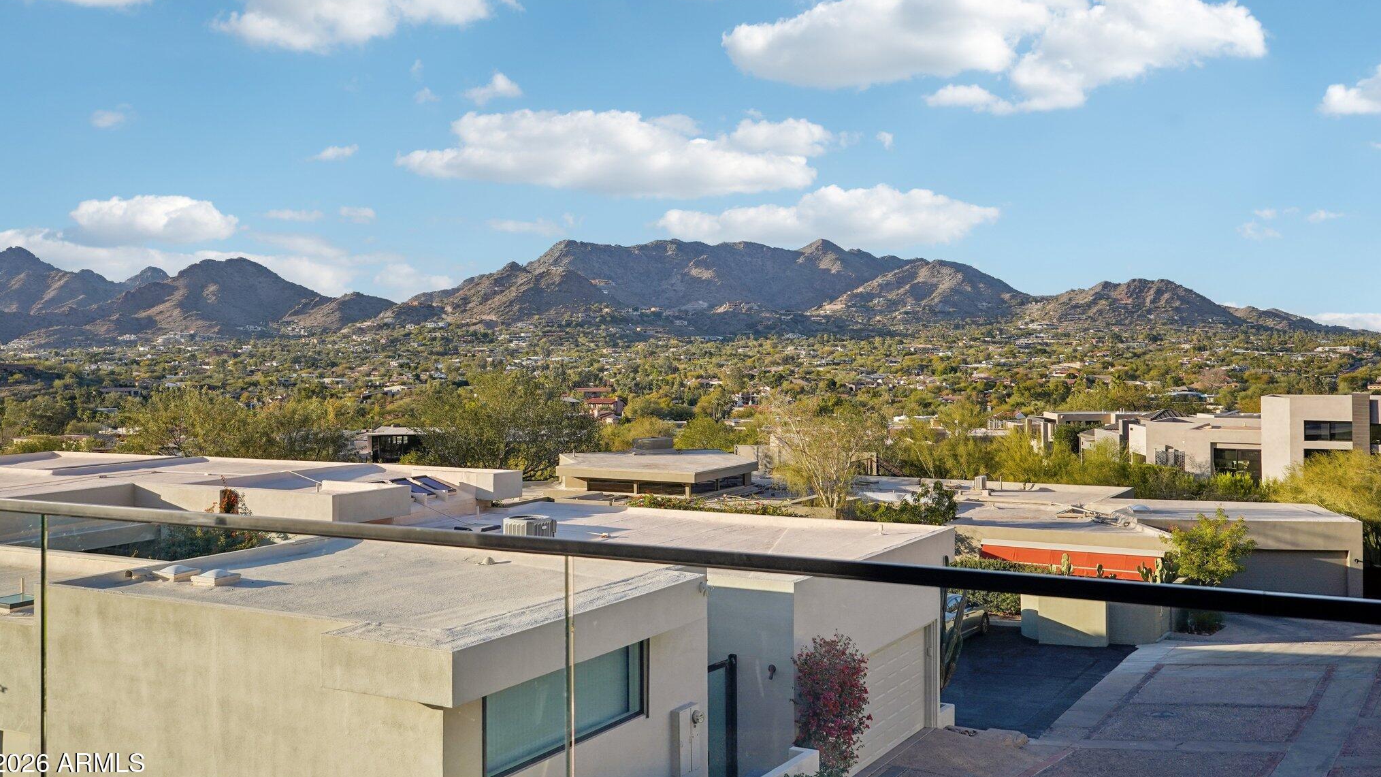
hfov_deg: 54.0
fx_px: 1355
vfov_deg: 32.0
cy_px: 341
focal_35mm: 37
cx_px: 685
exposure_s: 1/640
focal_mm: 35
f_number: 8
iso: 400
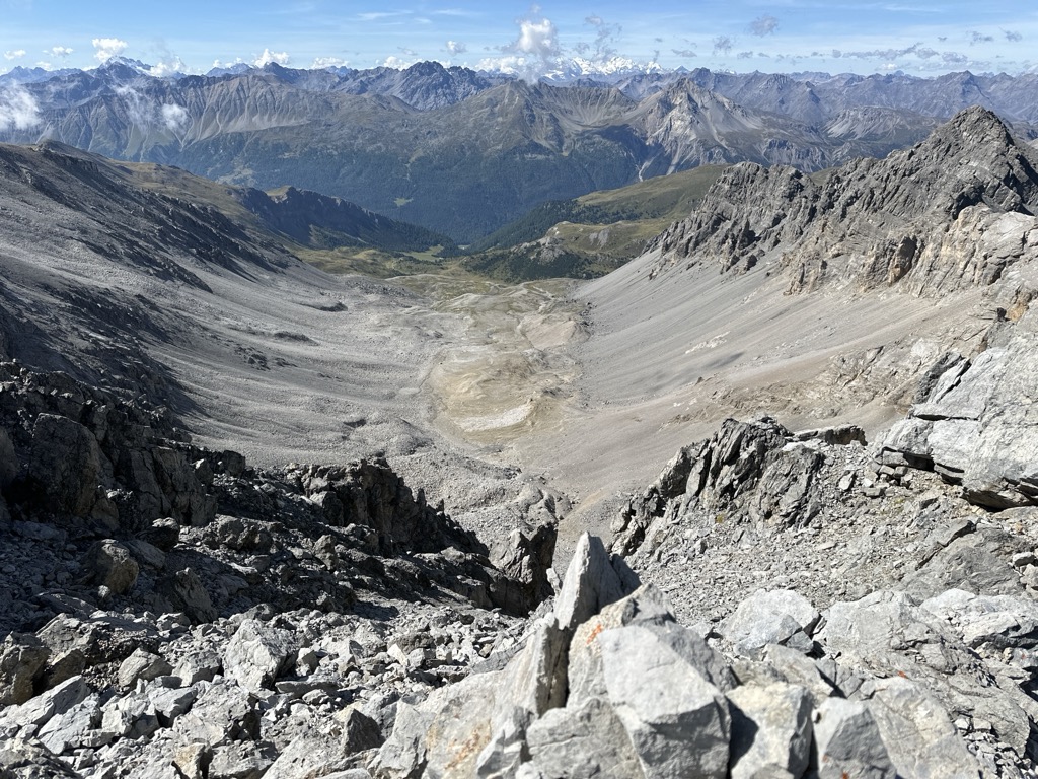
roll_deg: +0.3
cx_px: 519
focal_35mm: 24
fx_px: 720
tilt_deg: -24.1
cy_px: 390
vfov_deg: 56.8
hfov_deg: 71.6
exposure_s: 1/5525
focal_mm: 6.86
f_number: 1.78
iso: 80
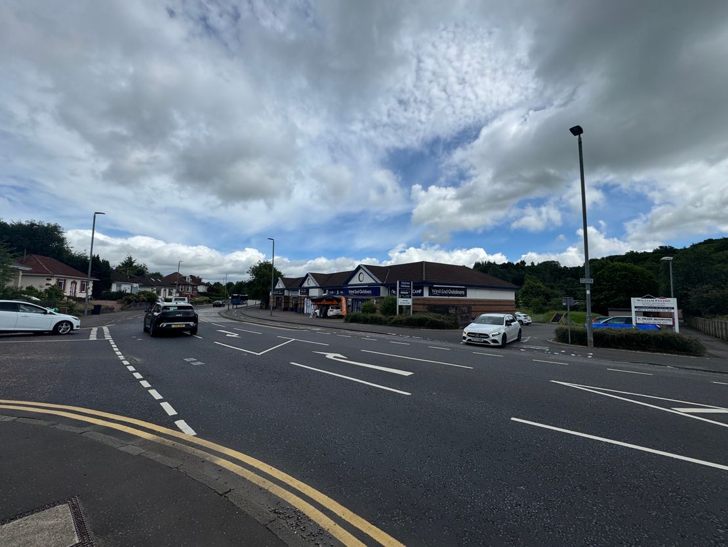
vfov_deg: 85.7
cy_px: 274
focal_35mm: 14
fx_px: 294
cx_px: 364
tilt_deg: +2.9
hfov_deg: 102.1
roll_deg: -1.0
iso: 50
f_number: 2.2
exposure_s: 1/2985
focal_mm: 2.22
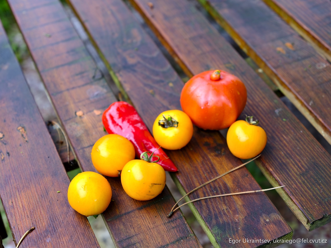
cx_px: 166
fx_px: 526
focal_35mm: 55
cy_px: 124
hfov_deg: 34.9
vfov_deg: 26.6
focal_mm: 70
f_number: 5.6
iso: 100
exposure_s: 1/17
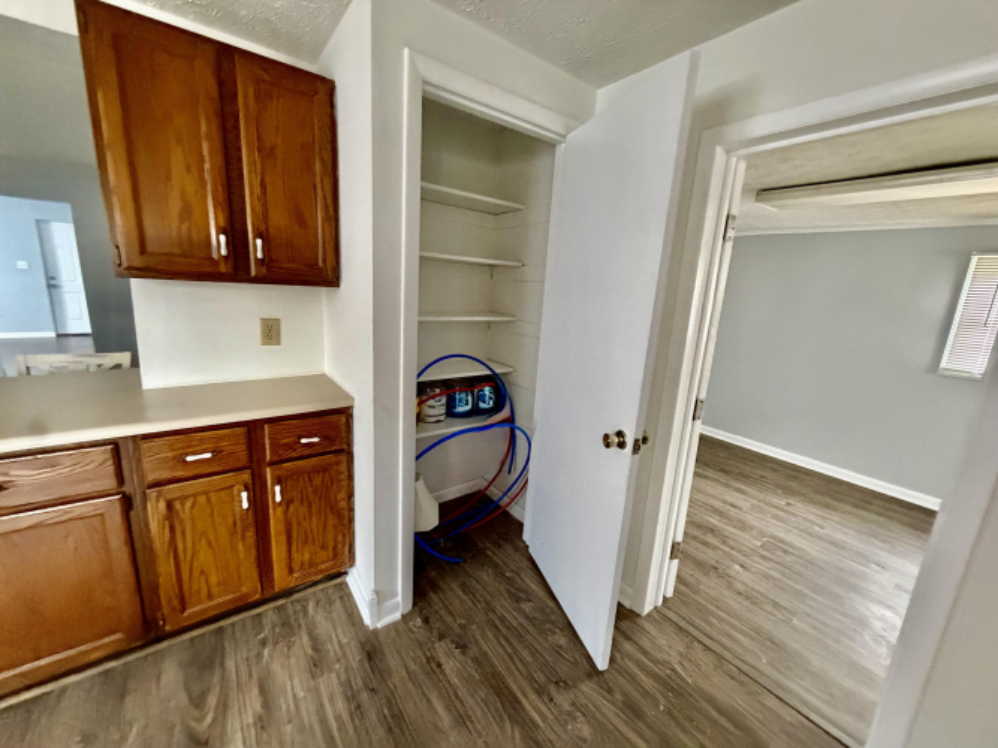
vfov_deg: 85.7
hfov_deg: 102.1
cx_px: 499
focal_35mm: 14
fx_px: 404
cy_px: 374
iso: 640
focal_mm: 2.22
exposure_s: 1/60
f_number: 2.2
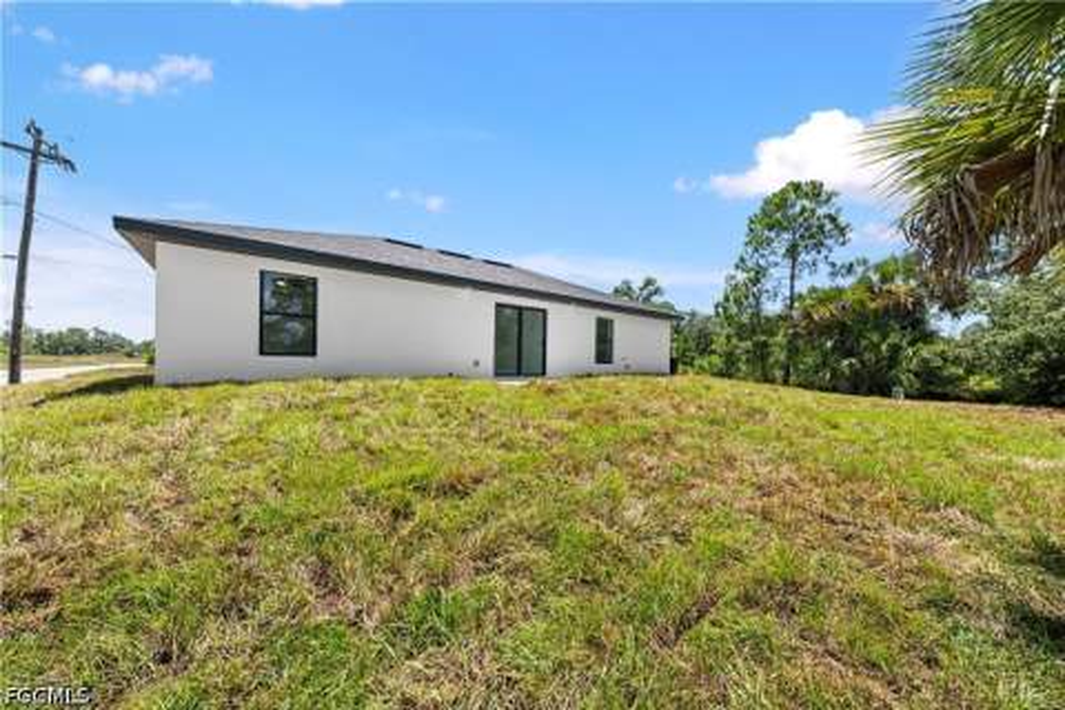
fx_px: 355
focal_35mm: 12
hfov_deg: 112.6
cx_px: 532
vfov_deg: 90.0
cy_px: 355
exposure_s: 1/125
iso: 200
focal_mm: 12
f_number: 9
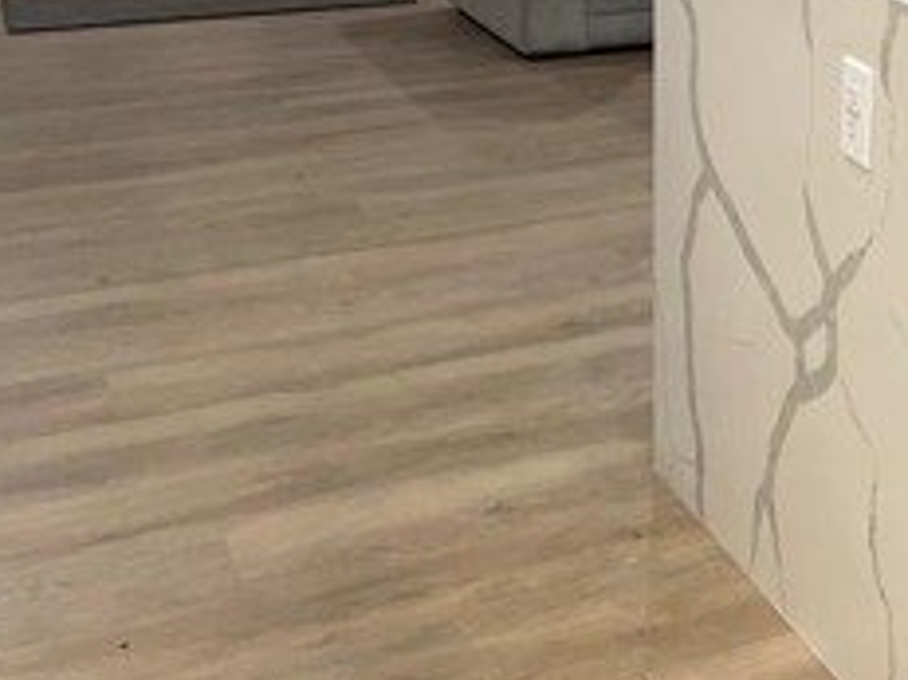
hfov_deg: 24.4
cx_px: 1108
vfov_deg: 19.5
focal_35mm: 72
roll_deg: -1.8
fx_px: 1888
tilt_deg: -8.1
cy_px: -86
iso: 100
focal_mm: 5.7
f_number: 1.5
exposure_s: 1/120
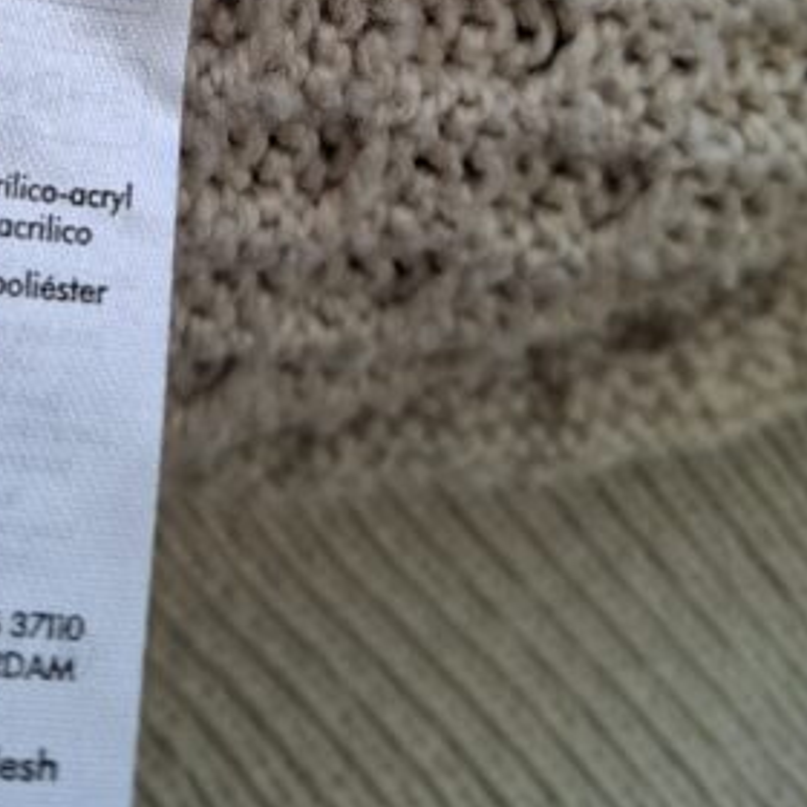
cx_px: 130
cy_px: -135
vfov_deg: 26.6
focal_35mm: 58
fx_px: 1530
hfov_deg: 28.7
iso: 50
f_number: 1.8
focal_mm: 5.54
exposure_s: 1/133
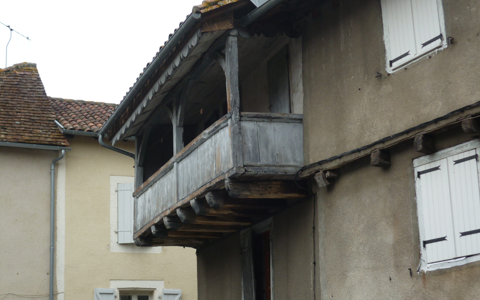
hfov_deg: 30.2
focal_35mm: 68
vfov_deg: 19.1
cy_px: 150
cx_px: 240
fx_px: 890
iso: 80
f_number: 3.8
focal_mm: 10.6
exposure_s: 1/400
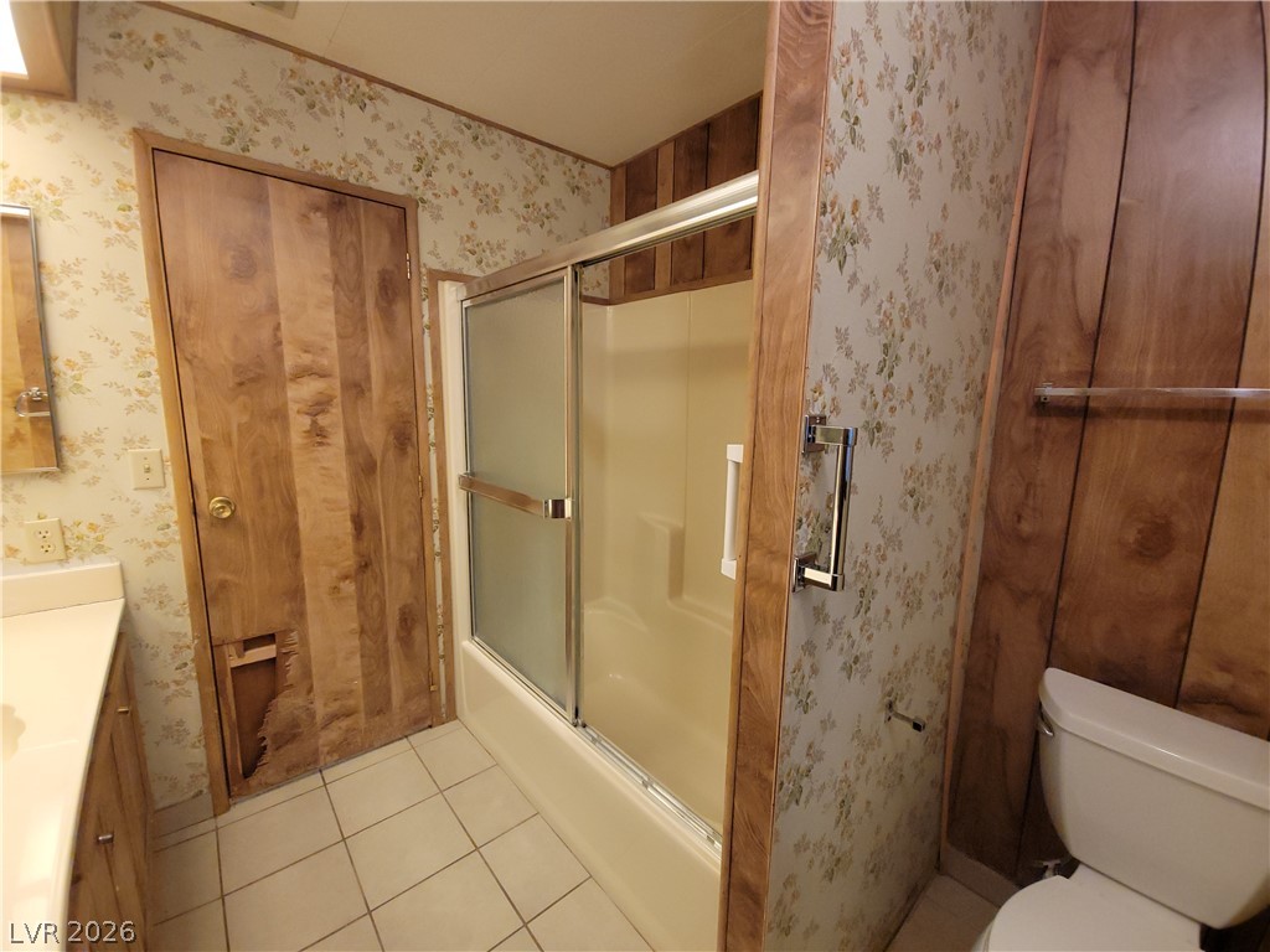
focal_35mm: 13
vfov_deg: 89.9
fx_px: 477
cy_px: 476
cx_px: 635
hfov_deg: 106.2
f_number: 2.2
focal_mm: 2.2
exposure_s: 1/30
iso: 320
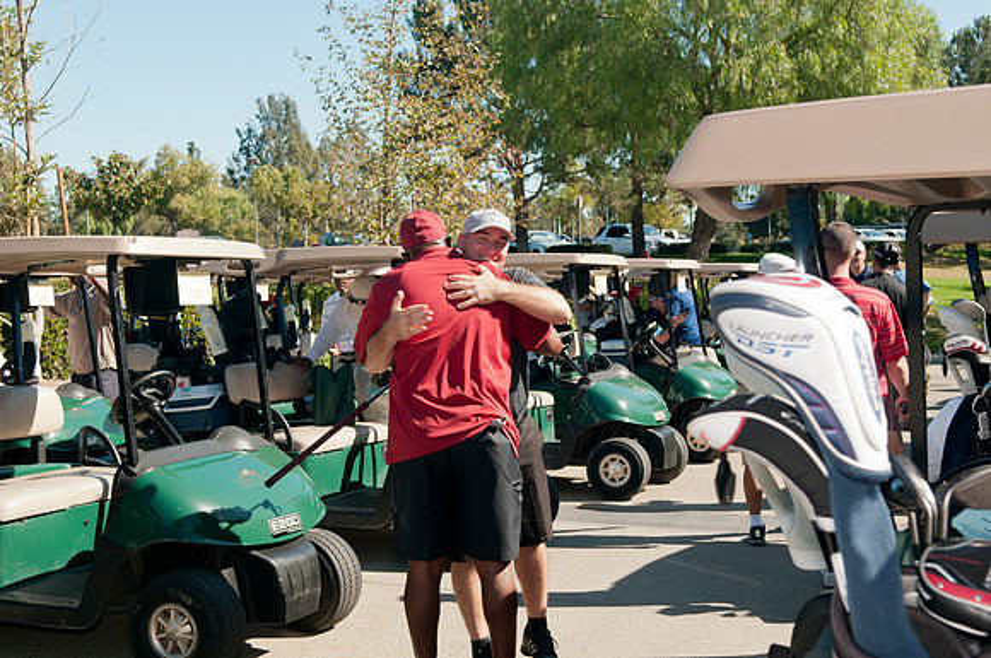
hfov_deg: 41.2
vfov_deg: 28.0
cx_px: 496
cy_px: 329
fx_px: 1319
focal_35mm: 48
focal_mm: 32
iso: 200
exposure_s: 1/160
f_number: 6.3
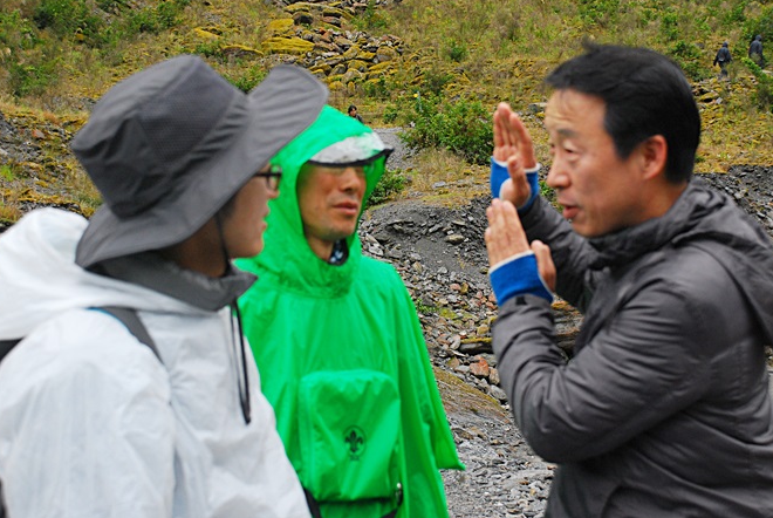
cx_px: 397
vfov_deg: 17.1
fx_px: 1720
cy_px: 219
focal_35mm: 80
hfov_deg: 25.3
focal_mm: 44
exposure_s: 1/400
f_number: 5.6
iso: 400
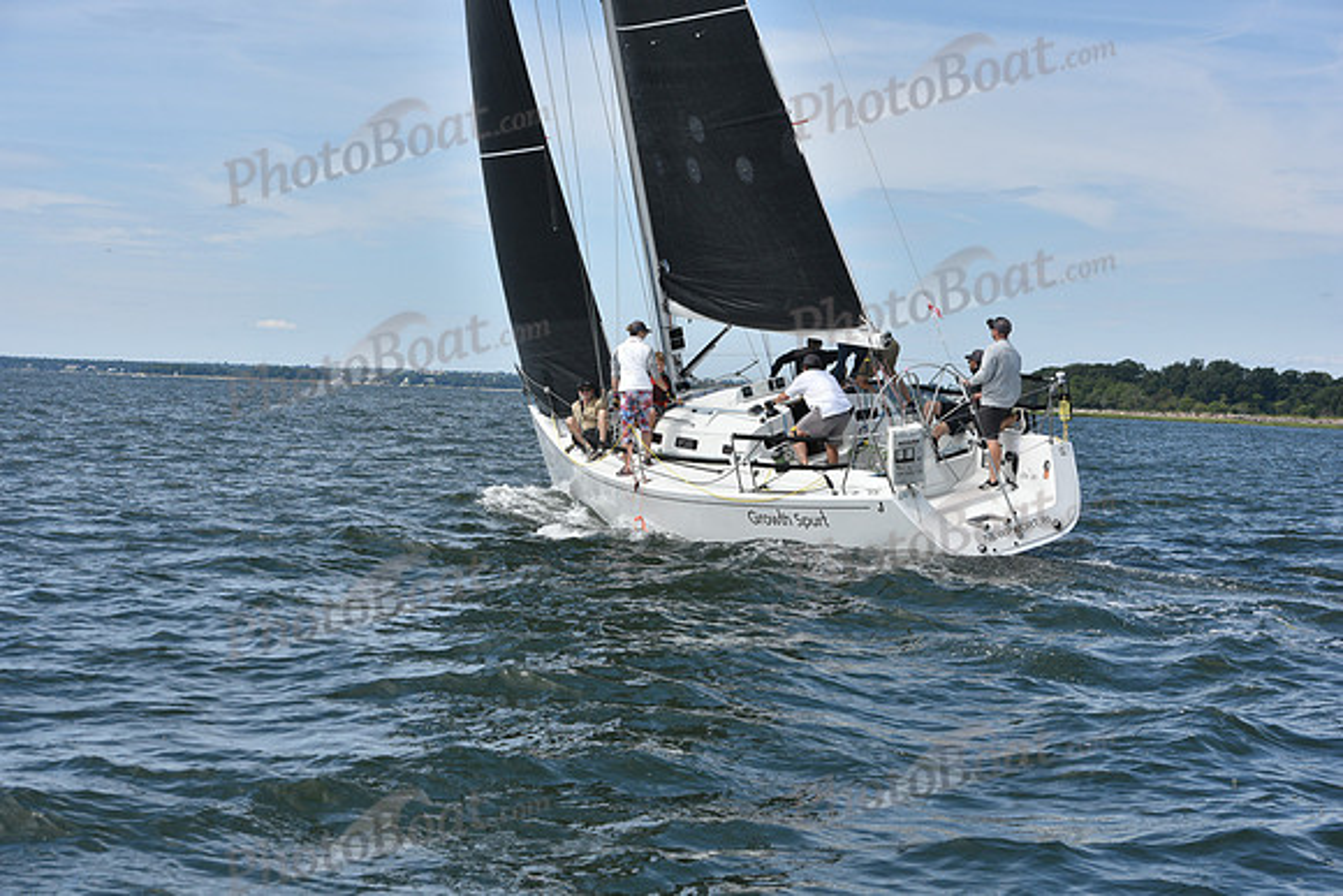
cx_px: 672
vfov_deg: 19.5
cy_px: 448
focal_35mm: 70
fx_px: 2612
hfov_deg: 28.8
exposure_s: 1/1000
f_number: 9
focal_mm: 70
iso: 320
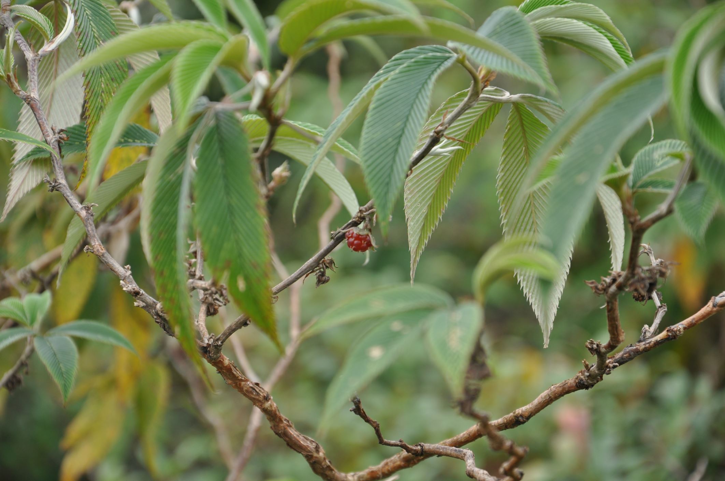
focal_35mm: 158
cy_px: 240
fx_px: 3168
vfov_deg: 8.7
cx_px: 362
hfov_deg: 13.1
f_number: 7.1
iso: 200
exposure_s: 1/200
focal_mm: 105
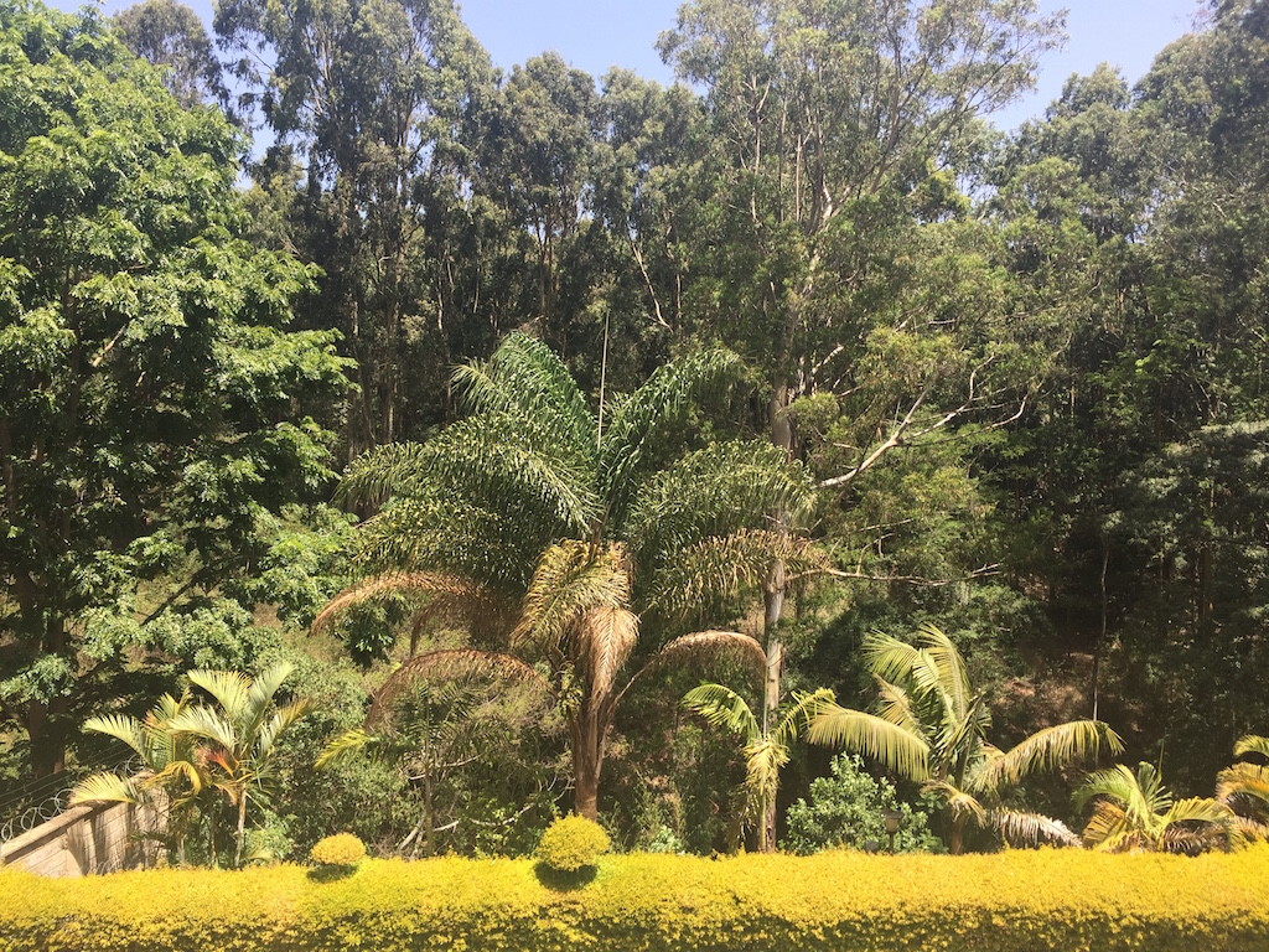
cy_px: 476
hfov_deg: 61.7
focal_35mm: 29
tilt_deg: -3.9
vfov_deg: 48.2
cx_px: 634
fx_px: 1063
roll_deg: -1.2
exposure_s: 1/581
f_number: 2.2
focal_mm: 4.15
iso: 32
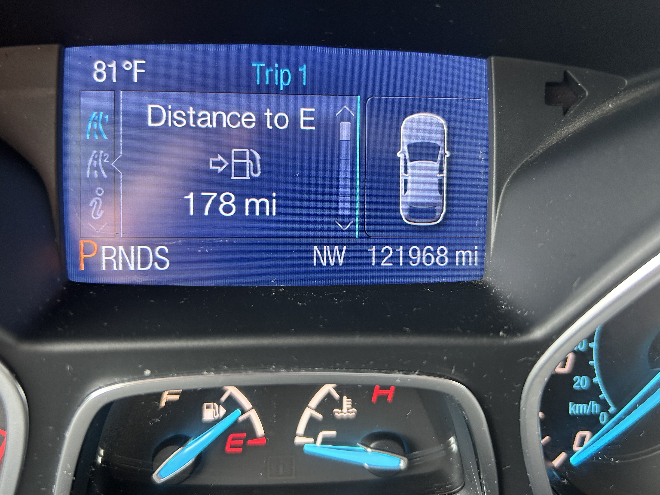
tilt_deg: -21.9
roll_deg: -7.4
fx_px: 534
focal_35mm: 28
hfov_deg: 63.4
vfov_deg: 49.7
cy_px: 231
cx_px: 323
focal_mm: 5.7
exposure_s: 1/62
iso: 125
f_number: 1.5
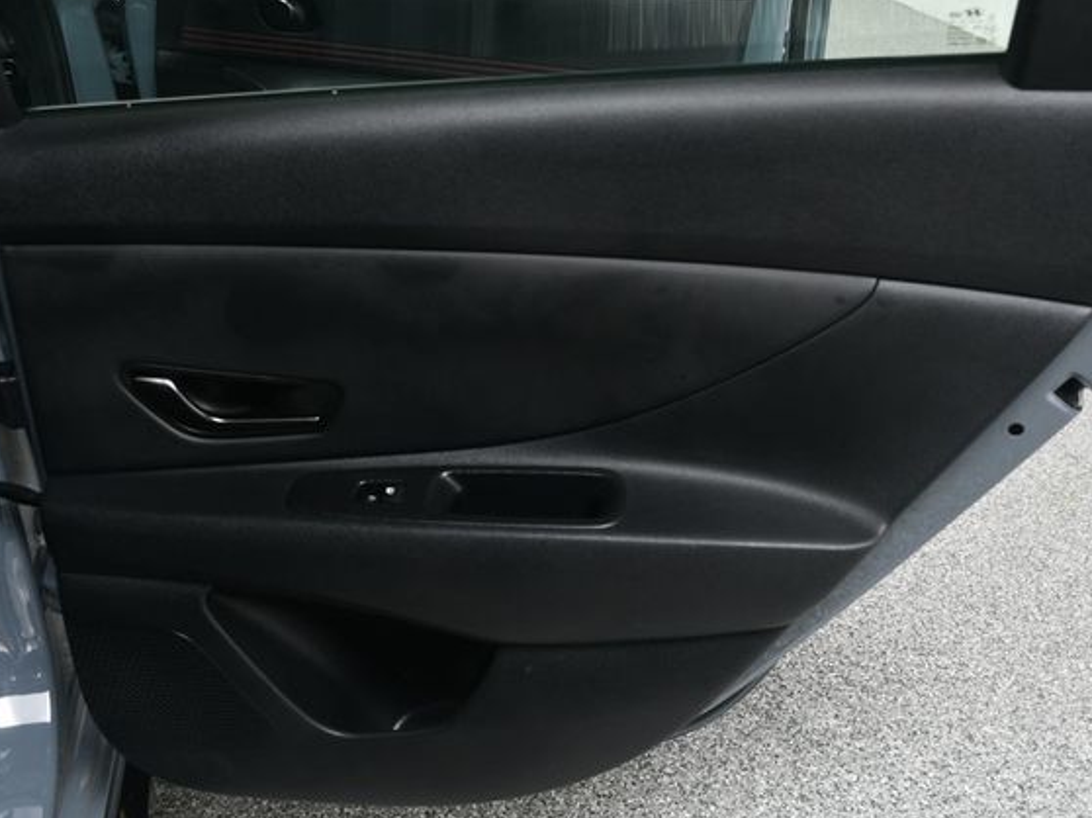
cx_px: 564
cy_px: 411
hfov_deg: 43.9
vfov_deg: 33.6
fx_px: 1356
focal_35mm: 43
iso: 100
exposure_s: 1/160
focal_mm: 26
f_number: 7.1
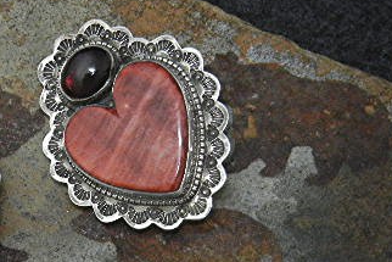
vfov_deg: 14.7
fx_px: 1013
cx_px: 77
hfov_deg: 21.6
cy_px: 177
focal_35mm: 93
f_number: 7.6
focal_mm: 8.1
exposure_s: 1/30
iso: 800
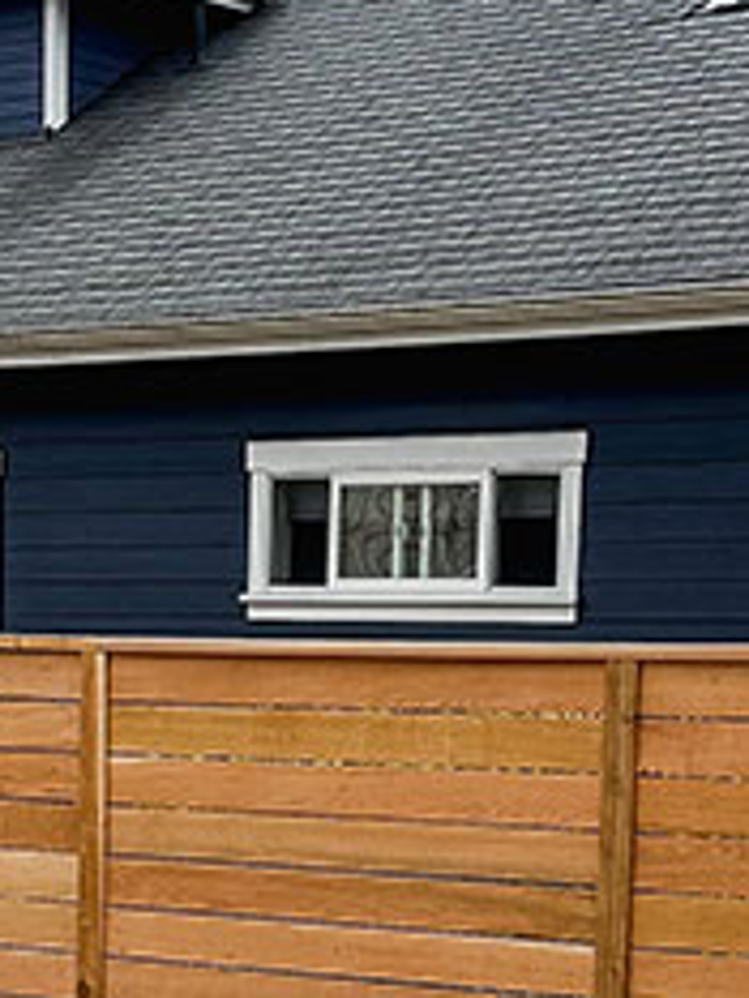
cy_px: 1099
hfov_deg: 12.5
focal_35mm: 119
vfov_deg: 16.1
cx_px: 325
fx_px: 3430
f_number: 1.5
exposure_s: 1/570
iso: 50
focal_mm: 5.7
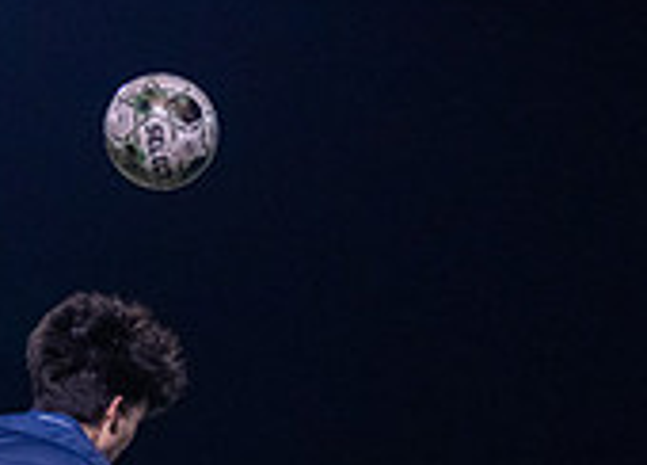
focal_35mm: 294
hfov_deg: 6.8
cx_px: 267
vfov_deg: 4.9
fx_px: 5411
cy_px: 748
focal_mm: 70
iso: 3200
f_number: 2.8
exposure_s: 1/1000
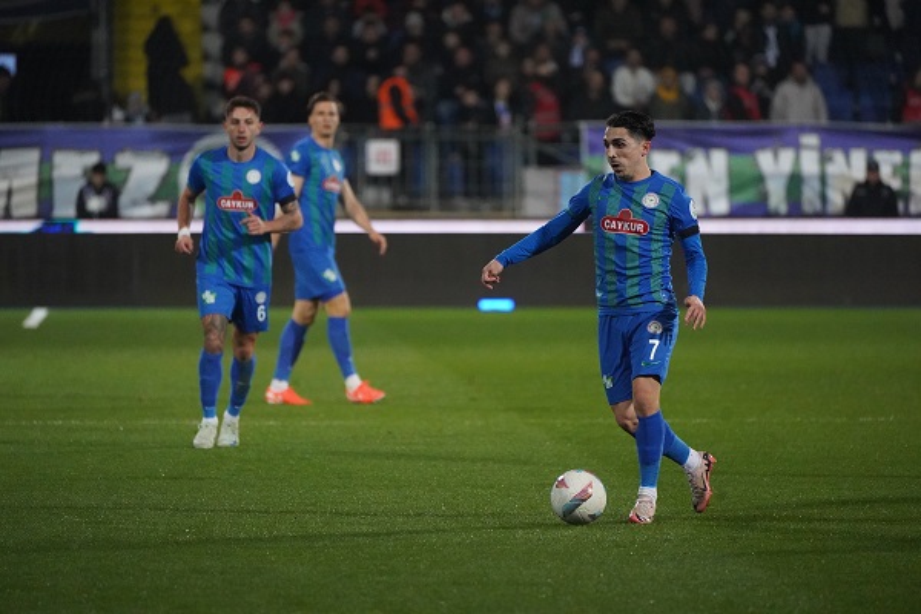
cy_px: 307
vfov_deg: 3.4
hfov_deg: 5.2
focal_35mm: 400
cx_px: 460
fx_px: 10233
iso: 12800
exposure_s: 1/2000
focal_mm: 400
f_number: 5.6
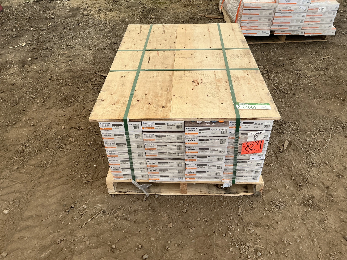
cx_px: 174
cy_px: 130
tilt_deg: -39.5
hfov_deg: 63.4
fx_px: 281
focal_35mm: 28
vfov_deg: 49.7
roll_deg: +2.8
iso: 32
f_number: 1.8
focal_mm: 3
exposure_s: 1/122
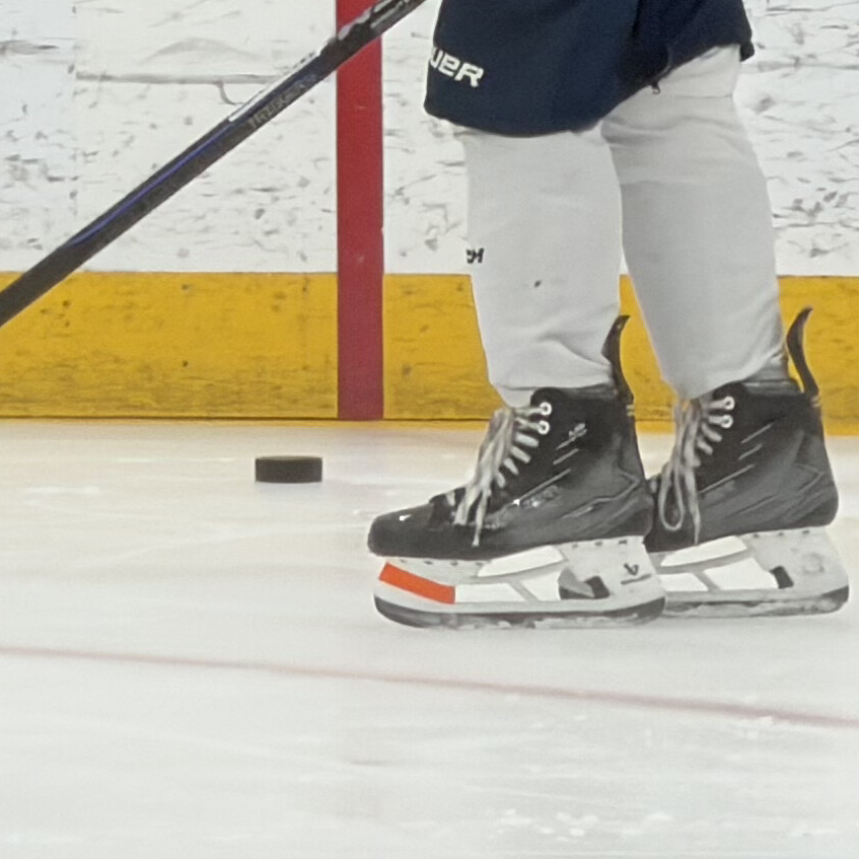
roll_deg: +0.0
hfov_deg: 2.1
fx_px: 23639
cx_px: -704
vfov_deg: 2.1
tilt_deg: -2.0
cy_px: -296
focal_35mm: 842
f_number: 2.8
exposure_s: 1/121
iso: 100
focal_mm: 16.89
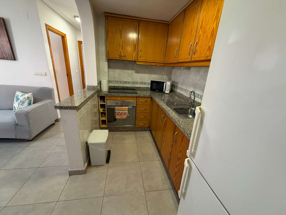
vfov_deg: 85.7
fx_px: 116
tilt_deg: -18.4
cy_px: 108
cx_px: 143
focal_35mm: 14
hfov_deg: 102.1
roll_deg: -3.9
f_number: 2.2
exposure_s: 1/100
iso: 320
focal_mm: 2.22
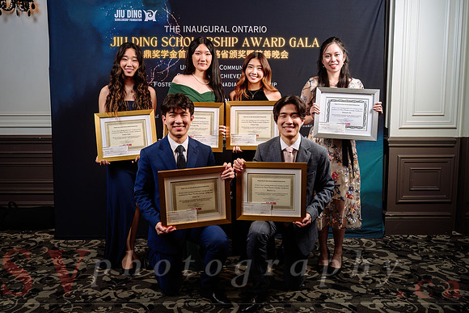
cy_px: 156
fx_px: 433
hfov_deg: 56.9
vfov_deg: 39.8
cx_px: 234
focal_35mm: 33
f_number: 5
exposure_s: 1/200
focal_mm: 32.5
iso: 500
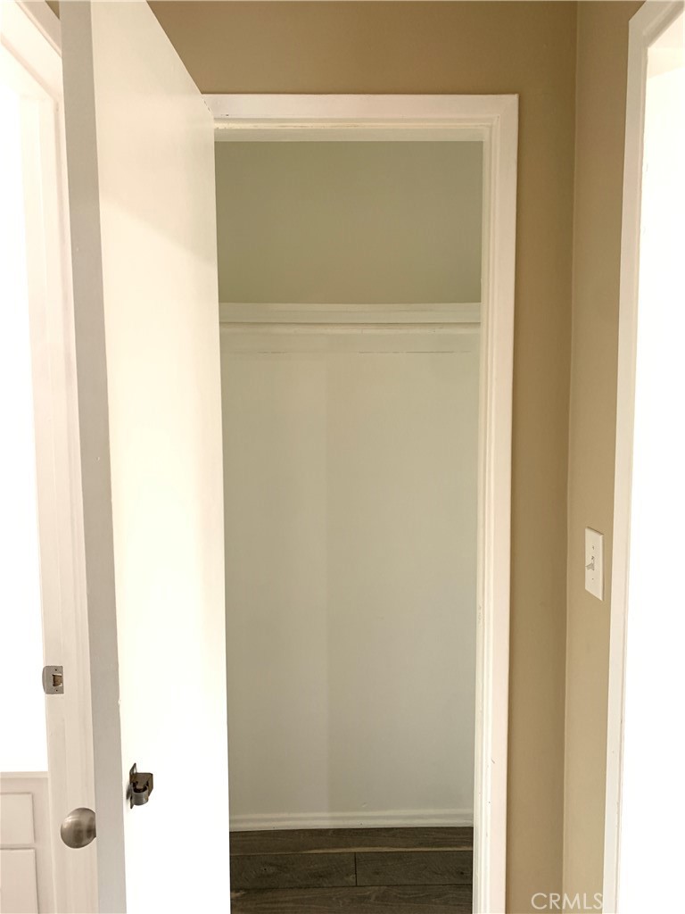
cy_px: 457
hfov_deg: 53.1
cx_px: 342
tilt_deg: -5.4
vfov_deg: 67.3
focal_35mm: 26
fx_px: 686
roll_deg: -0.3
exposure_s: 1/60
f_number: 1.8
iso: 320
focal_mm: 4.25
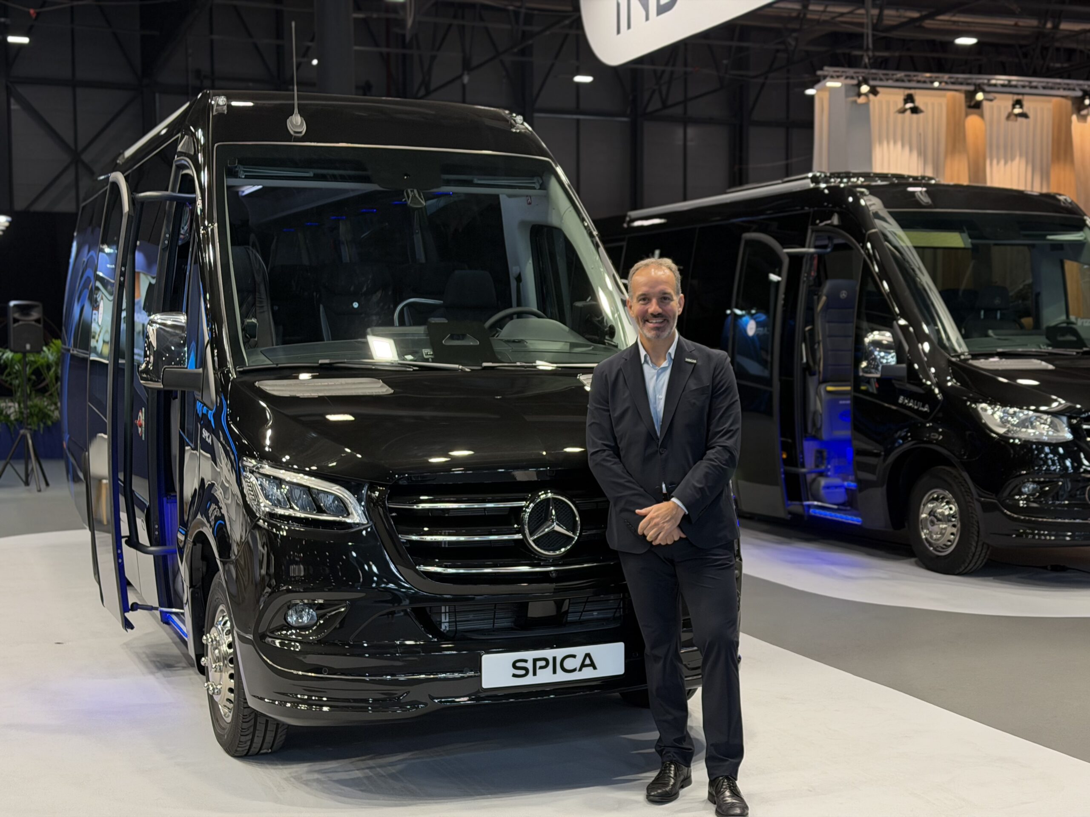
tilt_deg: -3.8
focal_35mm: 48
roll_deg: +0.4
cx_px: 545
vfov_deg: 30.3
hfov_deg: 39.7
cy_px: 408
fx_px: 1511
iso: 80
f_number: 1.78
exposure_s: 1/100
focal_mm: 6.76
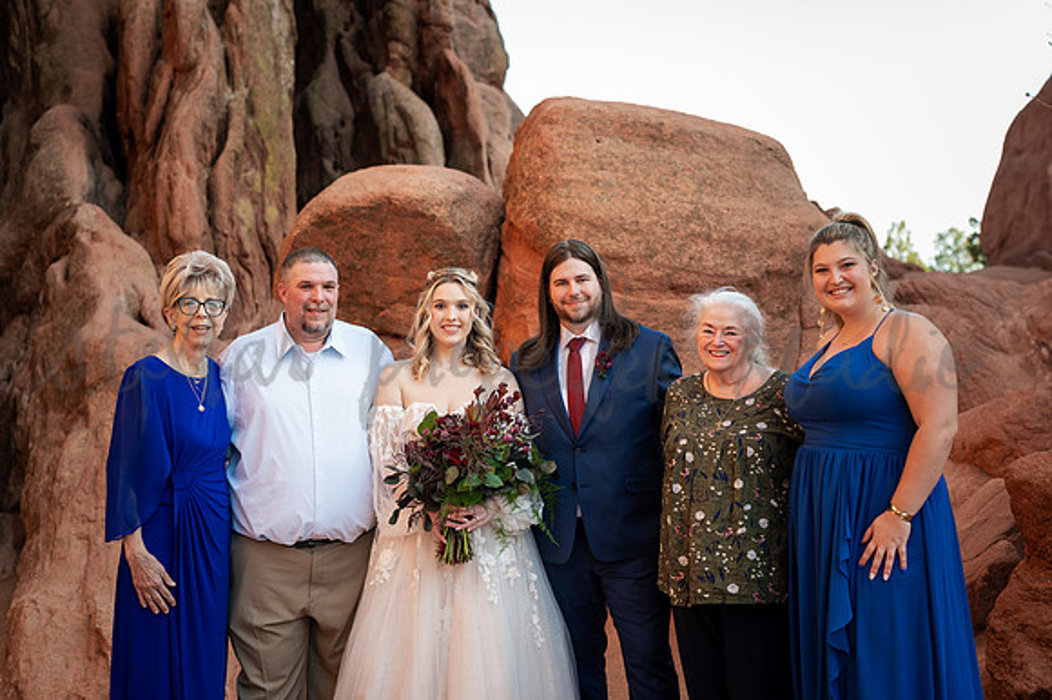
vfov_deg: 27.0
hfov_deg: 39.6
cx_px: 526
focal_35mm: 50
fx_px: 1460
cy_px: 350
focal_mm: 50
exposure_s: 1/160
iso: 250
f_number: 3.5
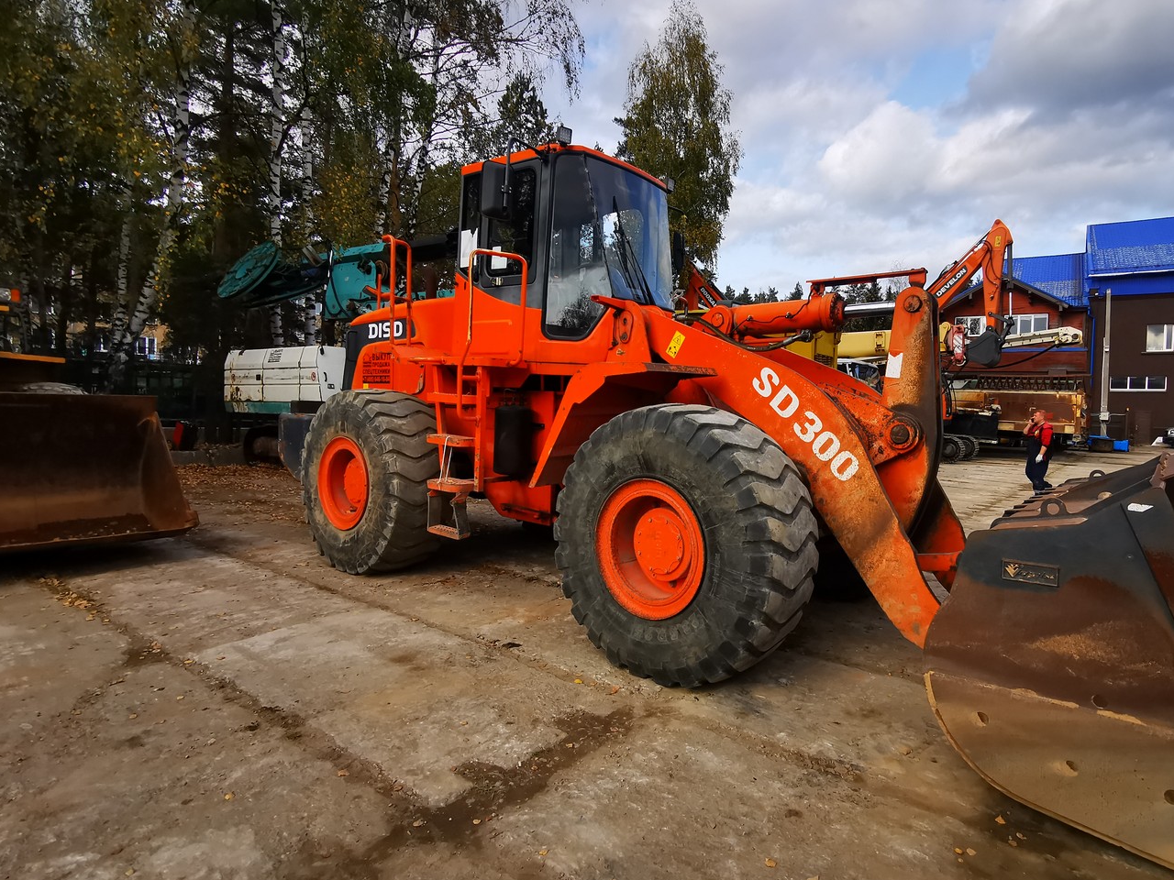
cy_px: 432
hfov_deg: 81.1
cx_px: 686
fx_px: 678
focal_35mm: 20
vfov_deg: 66.0
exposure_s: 1/583
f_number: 2.2
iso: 50
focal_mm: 2.35
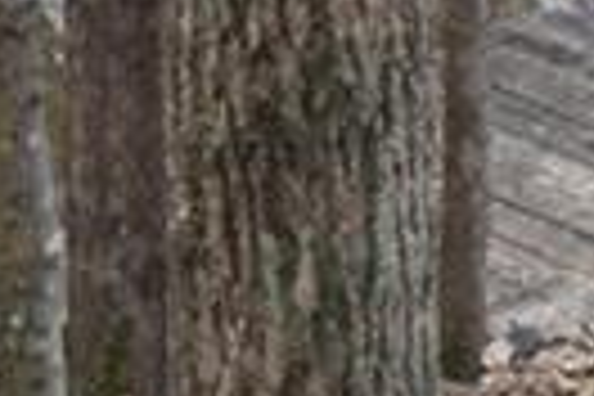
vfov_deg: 2.5
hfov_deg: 3.7
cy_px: -536
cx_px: 2070
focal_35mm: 537
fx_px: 8860
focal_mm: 46
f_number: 8
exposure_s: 1/250
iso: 400
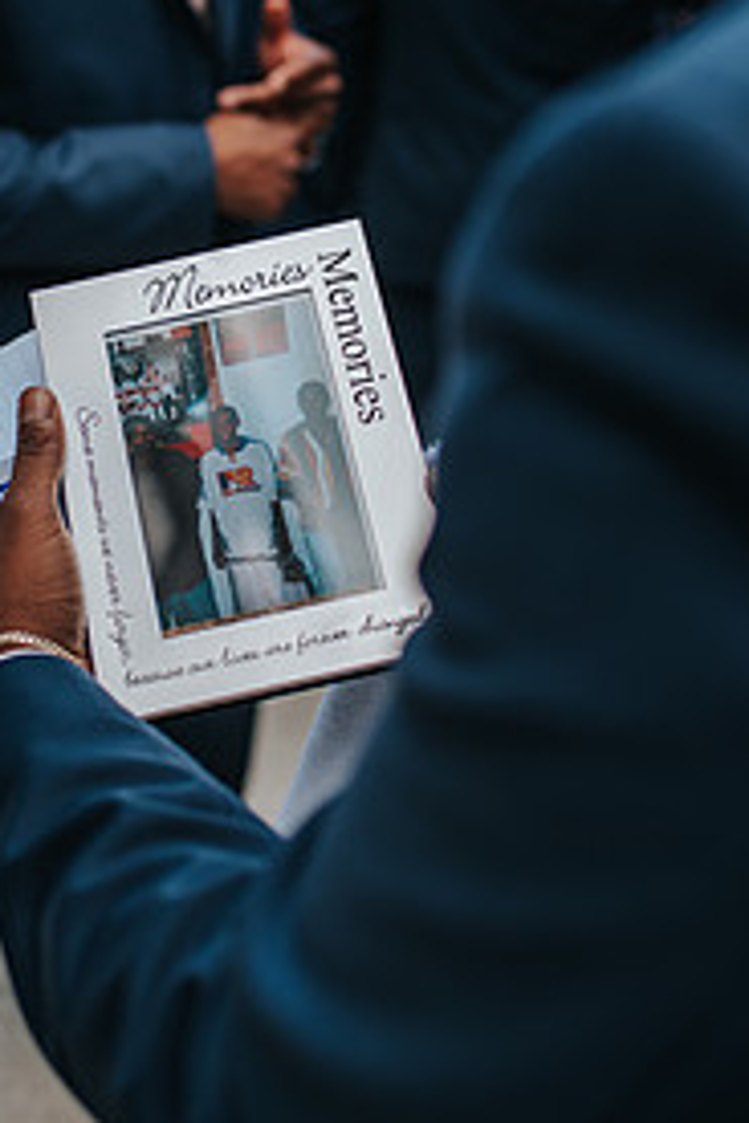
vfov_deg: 34.8
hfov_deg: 23.7
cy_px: 382
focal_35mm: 57
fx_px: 1779
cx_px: 281
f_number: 2.2
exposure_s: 1/800
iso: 140
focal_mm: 35
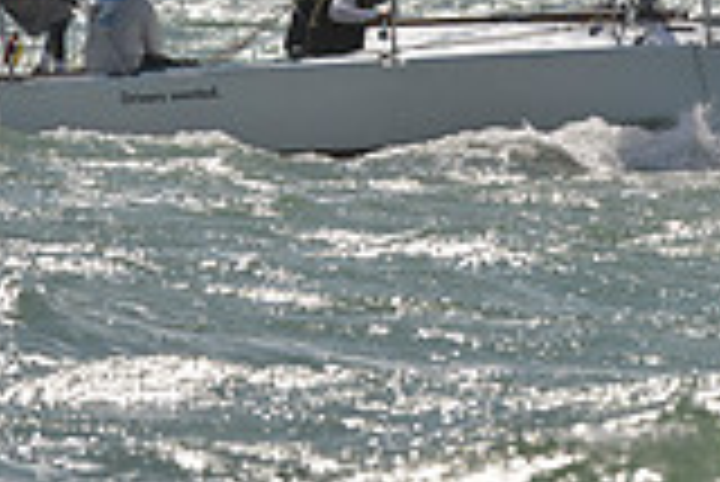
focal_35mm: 796
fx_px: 15934
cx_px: 538
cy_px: -820
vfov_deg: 1.7
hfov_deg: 2.6
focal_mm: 220
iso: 280
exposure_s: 1/1250
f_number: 10
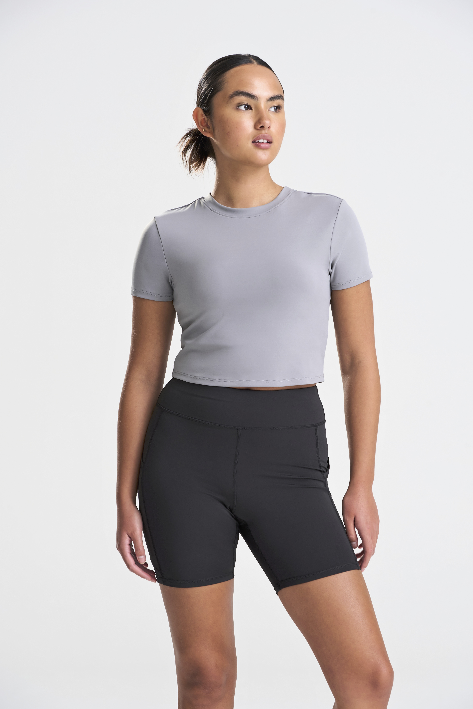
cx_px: 236
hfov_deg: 9.7
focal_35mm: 141
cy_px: 354
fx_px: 2778
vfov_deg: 14.6
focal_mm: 140
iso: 160
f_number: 9
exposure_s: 1/160
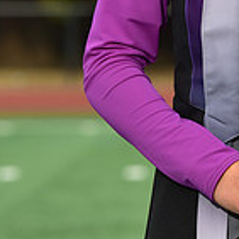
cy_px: -85
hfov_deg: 3.0
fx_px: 4523
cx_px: 282
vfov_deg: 3.0
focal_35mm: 579
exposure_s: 1/250
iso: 500
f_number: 5.6
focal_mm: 165
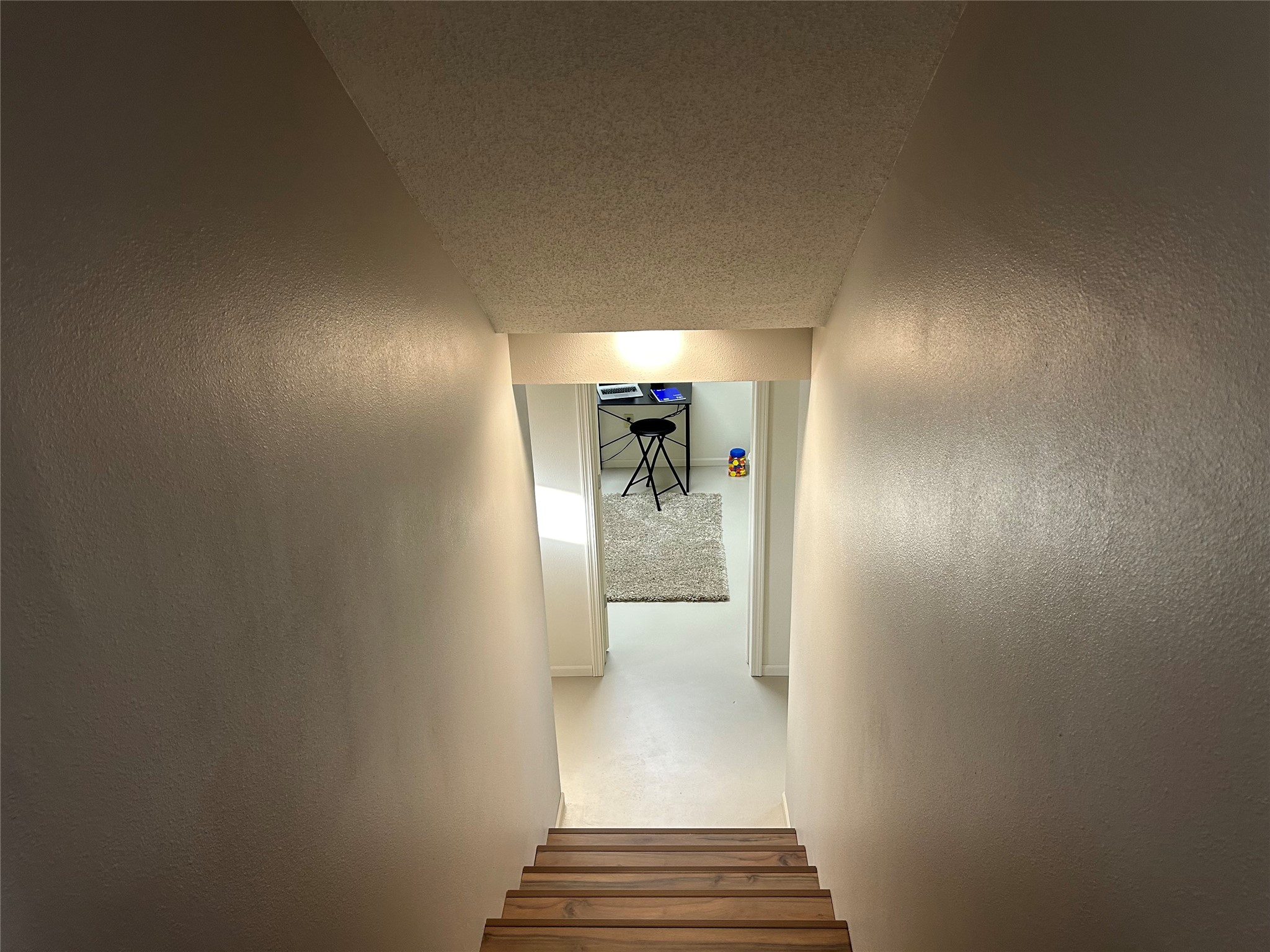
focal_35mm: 26
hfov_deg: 67.3
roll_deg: +3.0
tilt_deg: -24.1
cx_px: 635
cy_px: 476
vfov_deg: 53.1
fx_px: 954
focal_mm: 5.7
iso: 125
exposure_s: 1/120
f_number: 1.5
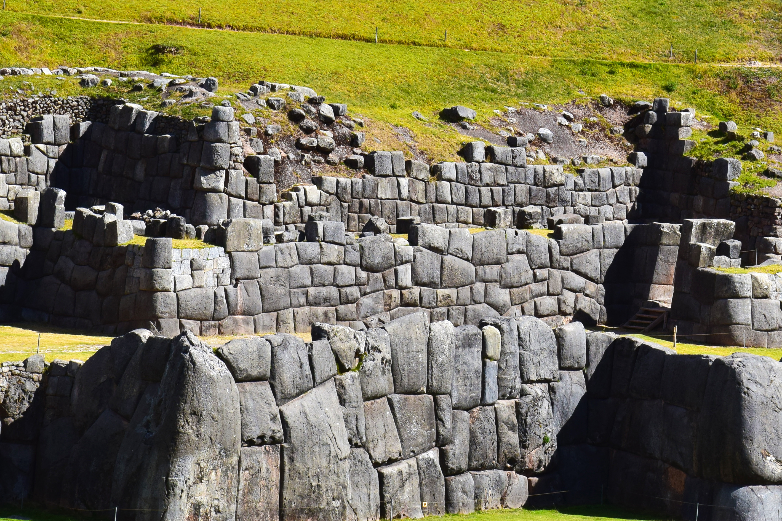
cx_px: 750
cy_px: 14
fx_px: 5517
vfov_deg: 5.4
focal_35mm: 254
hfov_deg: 8.1
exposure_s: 1/640
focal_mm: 80
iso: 250
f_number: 9
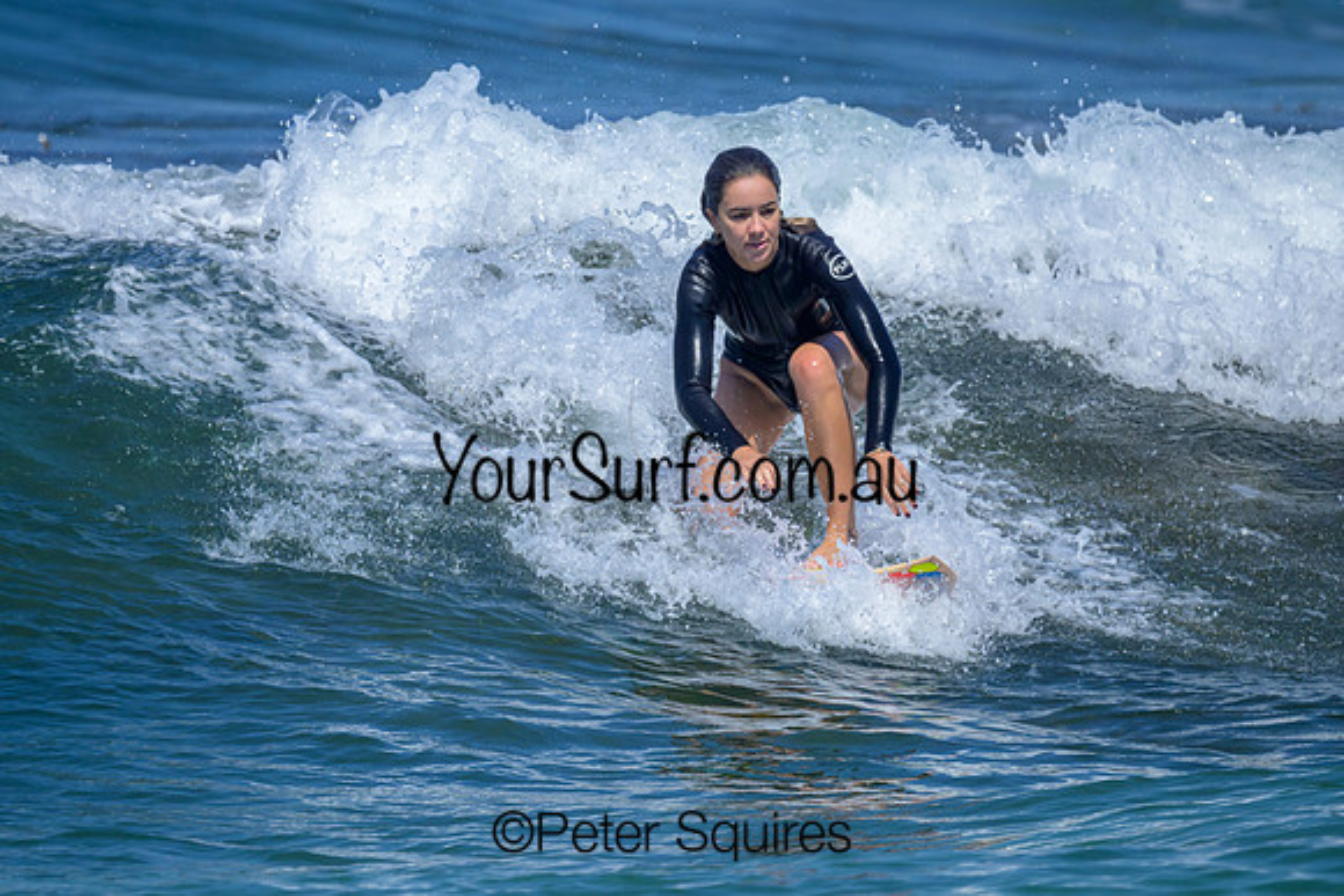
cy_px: 424
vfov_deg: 1.3
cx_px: 577
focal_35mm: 1092
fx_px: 40763
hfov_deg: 1.9
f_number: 6.3
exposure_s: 1/2500
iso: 360
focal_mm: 800
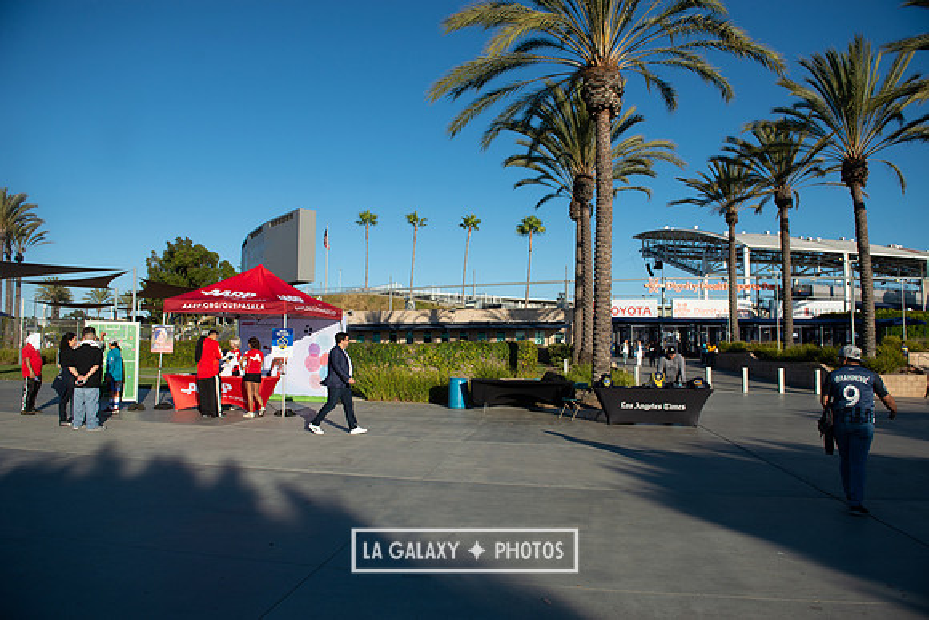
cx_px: 464
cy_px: 310
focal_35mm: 24
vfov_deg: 53.2
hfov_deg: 73.7
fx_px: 619
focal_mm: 24
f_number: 4.5
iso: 200
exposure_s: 1/2500
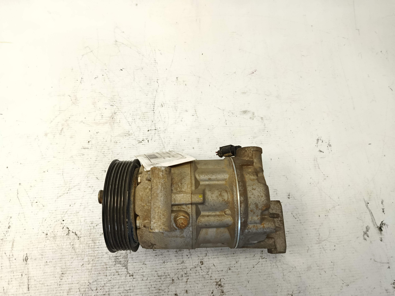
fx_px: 274
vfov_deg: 56.8
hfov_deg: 71.6
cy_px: 148
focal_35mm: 24
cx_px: 198
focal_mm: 5.24
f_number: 1.7
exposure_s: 1/120
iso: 515
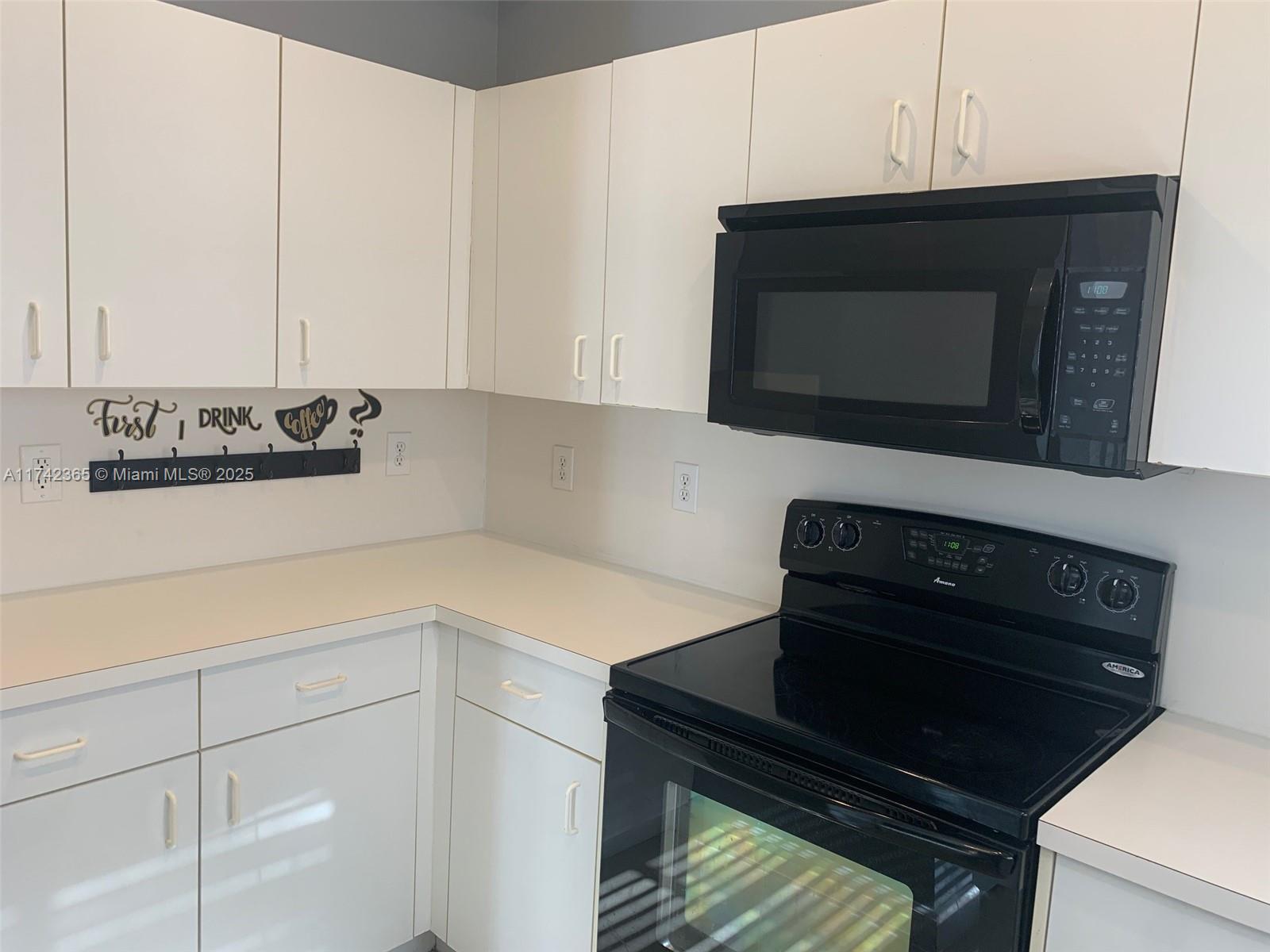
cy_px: 476
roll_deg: -2.9
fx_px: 954
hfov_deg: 67.3
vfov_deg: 53.1
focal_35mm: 26
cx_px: 635
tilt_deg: -6.2
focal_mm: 4.25
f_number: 1.8
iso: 50
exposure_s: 1/60
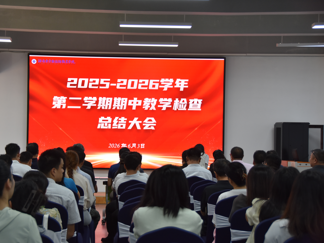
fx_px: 796
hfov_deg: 23.0
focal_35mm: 85
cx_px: 141
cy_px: 122
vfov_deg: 17.4
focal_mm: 52
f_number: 5
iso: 800
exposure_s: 1/100
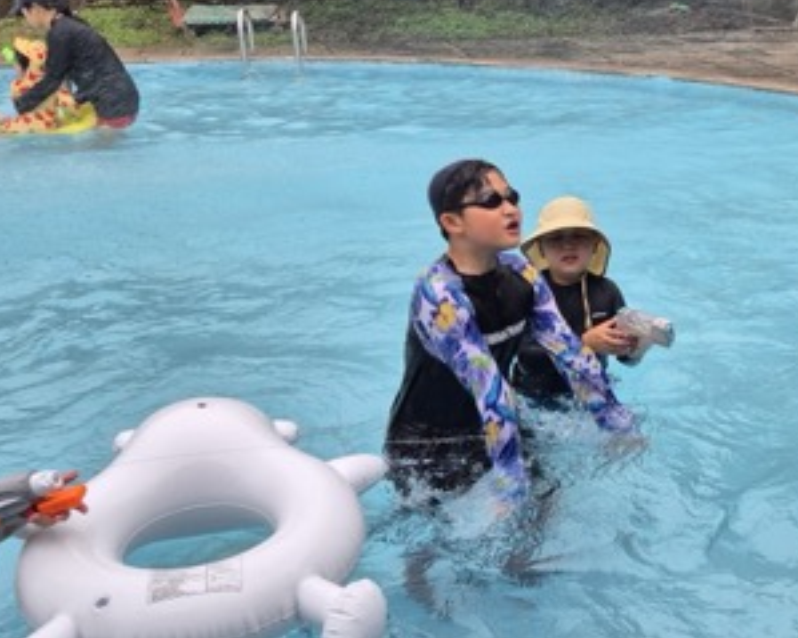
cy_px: 299
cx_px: 710
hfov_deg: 36.5
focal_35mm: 48
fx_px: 1133
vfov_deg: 31.4
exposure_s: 1/180
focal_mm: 5.4
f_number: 1.8
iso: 32
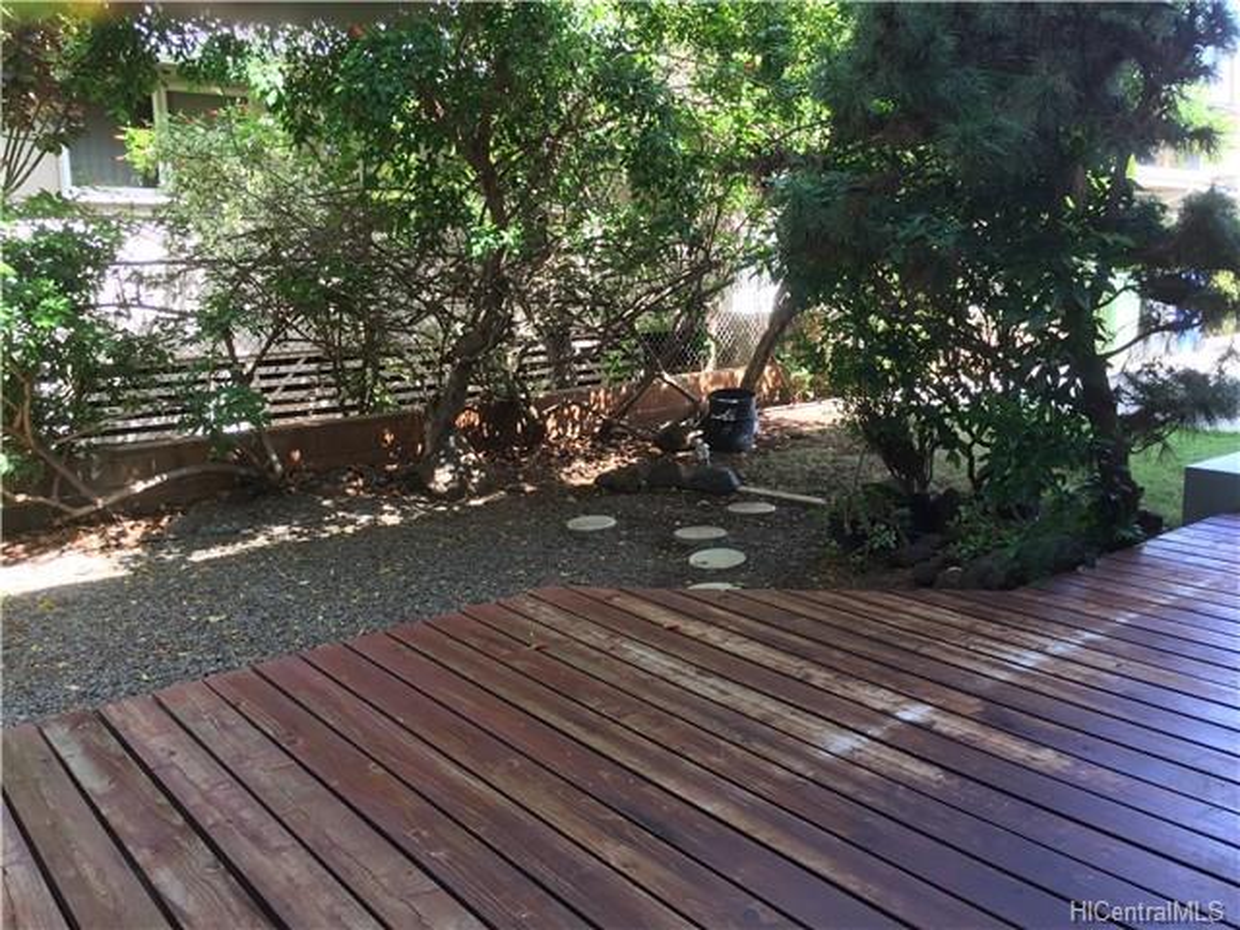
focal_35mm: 29
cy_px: 465
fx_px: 1039
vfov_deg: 48.2
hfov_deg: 61.7
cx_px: 620
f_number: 2.2
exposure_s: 1/60
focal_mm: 4.15
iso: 32
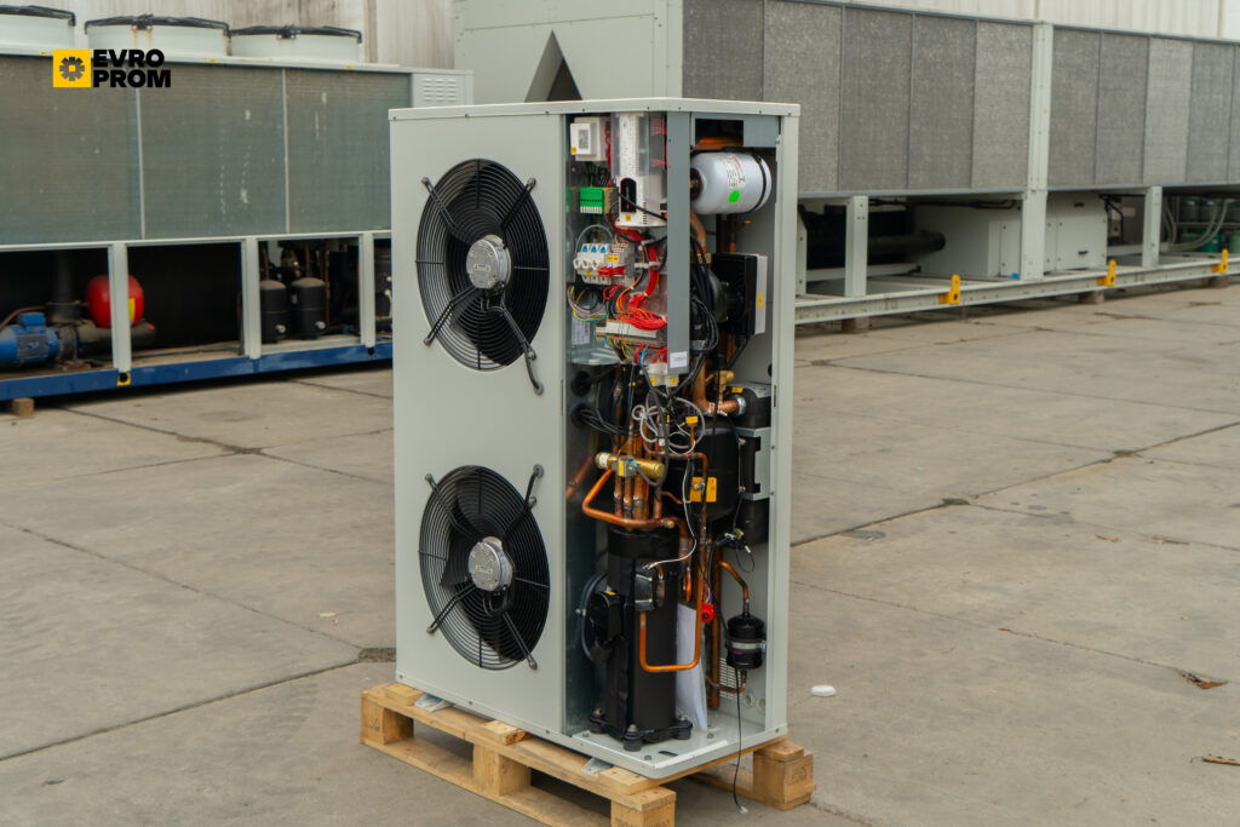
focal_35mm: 45
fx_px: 1550
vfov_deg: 29.9
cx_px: 620
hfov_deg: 43.6
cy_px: 414
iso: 250
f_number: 6.3
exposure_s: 1/125
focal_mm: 45
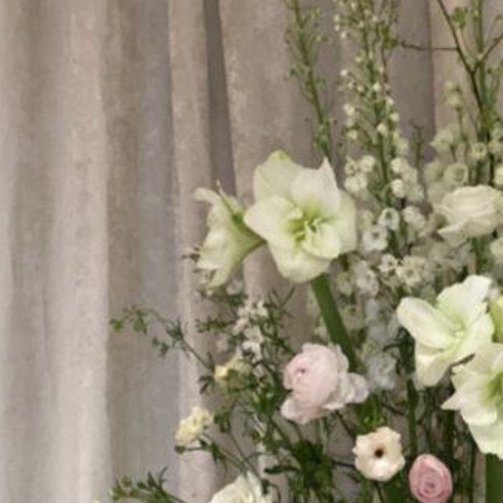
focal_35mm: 145
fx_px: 2384
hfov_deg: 11.9
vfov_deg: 11.9
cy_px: 512
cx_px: 536
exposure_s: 1/100
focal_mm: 6
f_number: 2
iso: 125
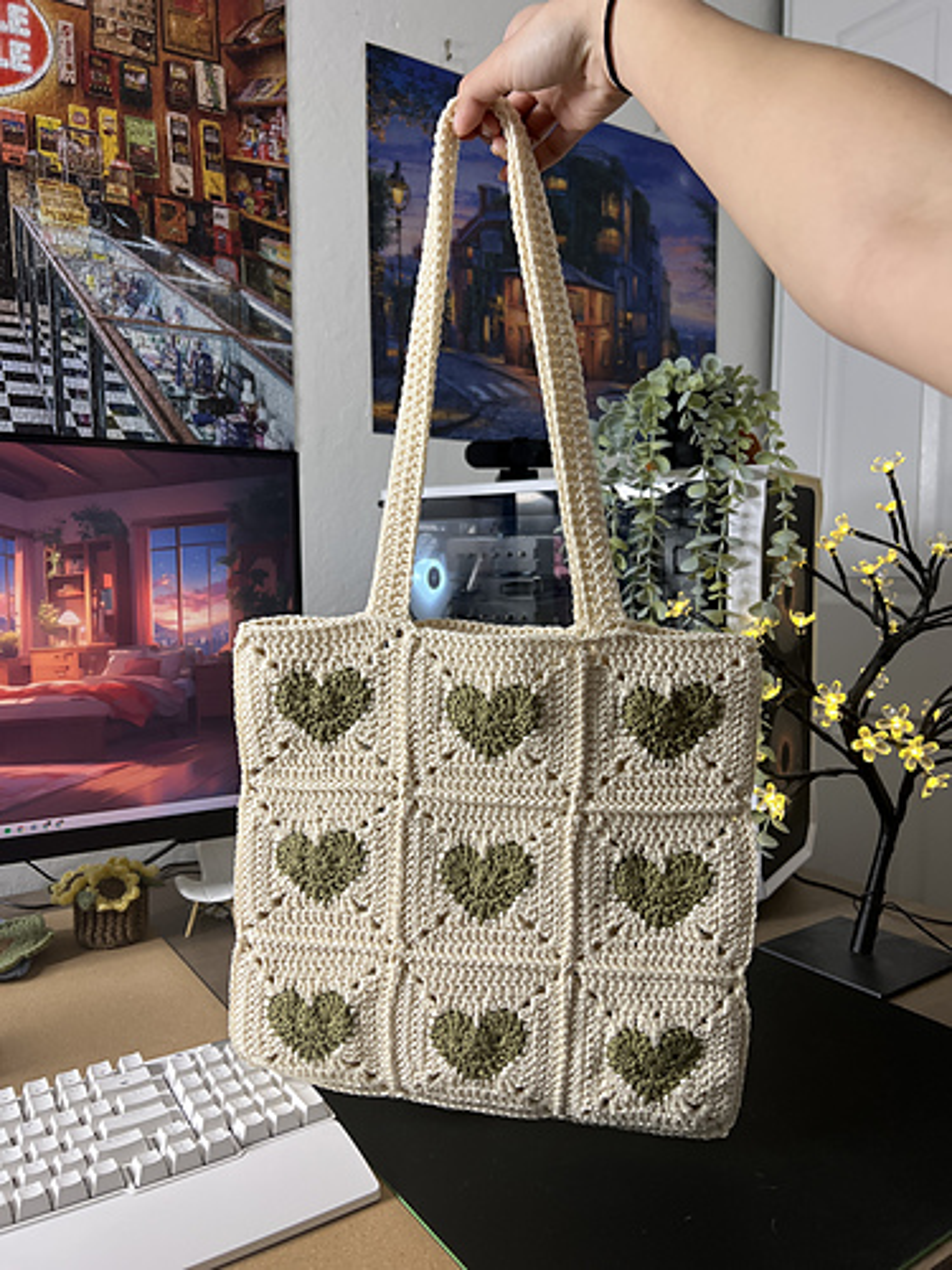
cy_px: 635
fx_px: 953
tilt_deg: -4.9
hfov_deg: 53.1
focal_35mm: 26
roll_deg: +0.9
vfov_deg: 67.3
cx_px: 476
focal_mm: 5.7
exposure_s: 1/120
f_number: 1.5
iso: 125
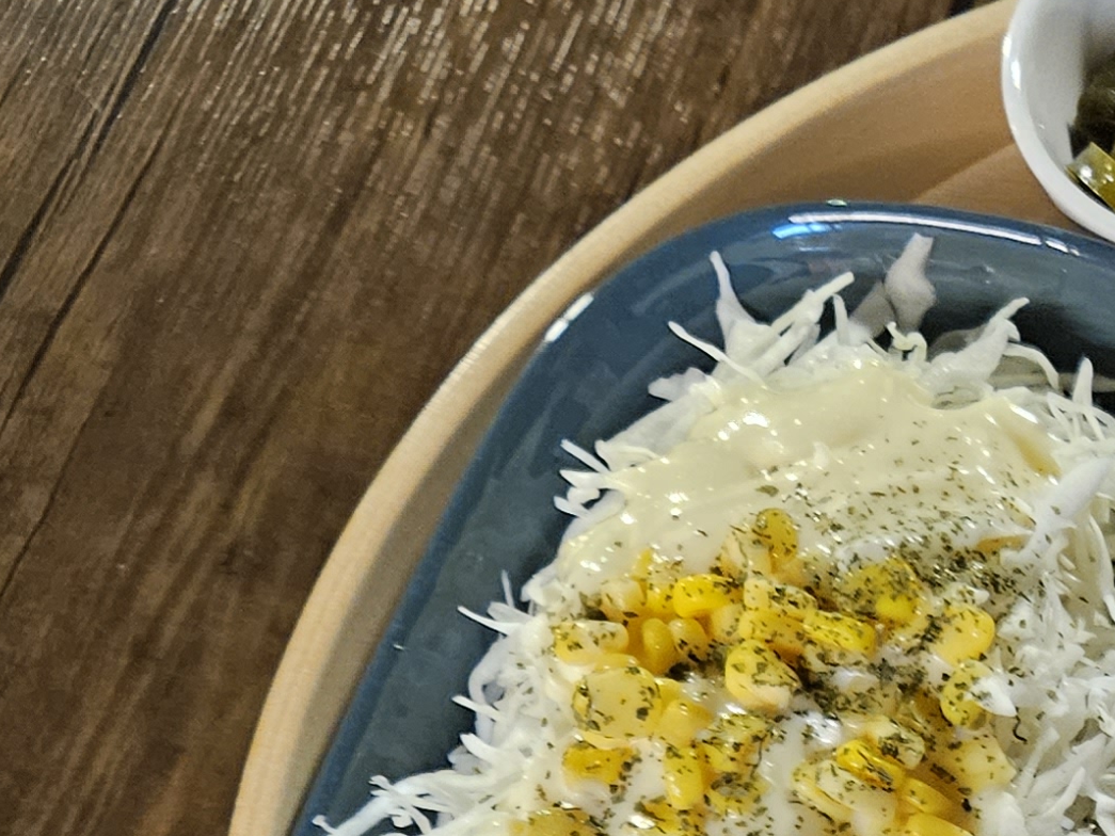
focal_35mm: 88
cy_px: 1209
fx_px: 2835
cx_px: 1687
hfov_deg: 19.3
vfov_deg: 15.6
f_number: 1.8
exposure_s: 1/24
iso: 640
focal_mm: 5.4
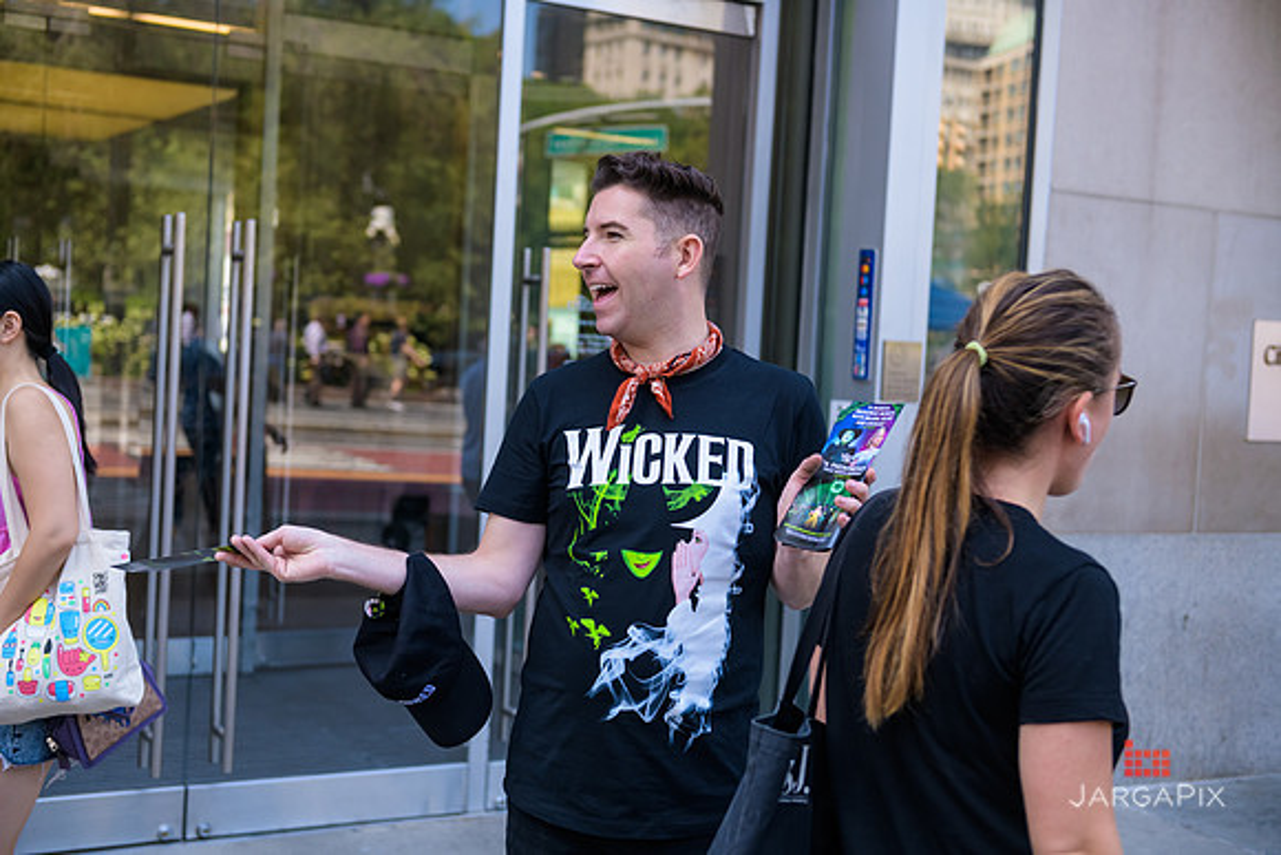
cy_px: 428
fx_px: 1708
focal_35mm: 48
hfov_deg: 41.1
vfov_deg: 28.1
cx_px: 640
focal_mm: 48
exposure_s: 1/1000
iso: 400
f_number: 3.2
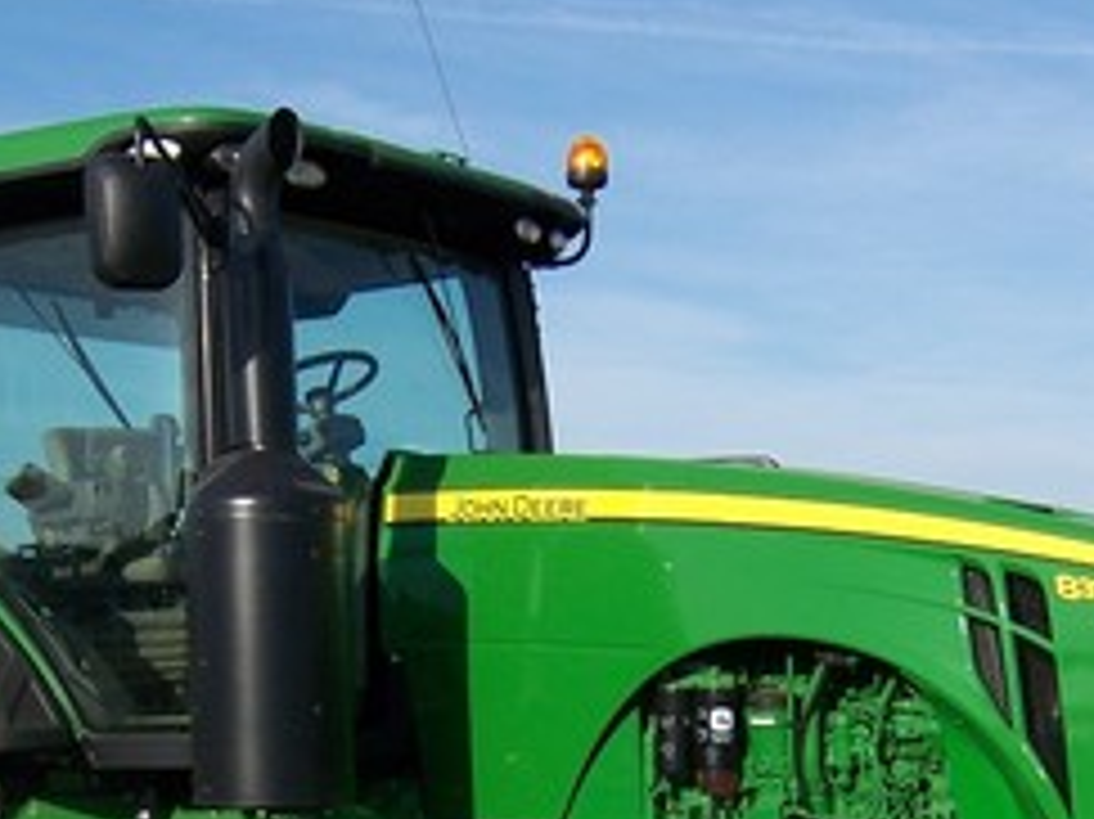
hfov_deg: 26.3
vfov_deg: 19.1
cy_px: 900
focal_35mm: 74
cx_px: 500
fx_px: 2338
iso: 80
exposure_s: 1/750
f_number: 4
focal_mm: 5.5
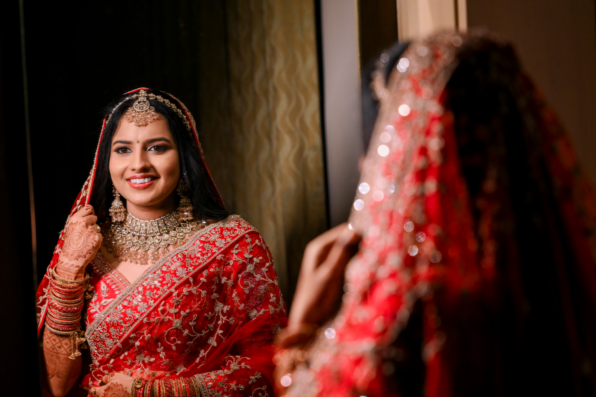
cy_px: 198
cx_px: 298
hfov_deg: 23.9
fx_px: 1407
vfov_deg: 16.1
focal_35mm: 85
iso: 1600
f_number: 2.8
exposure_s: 1/400
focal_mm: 85
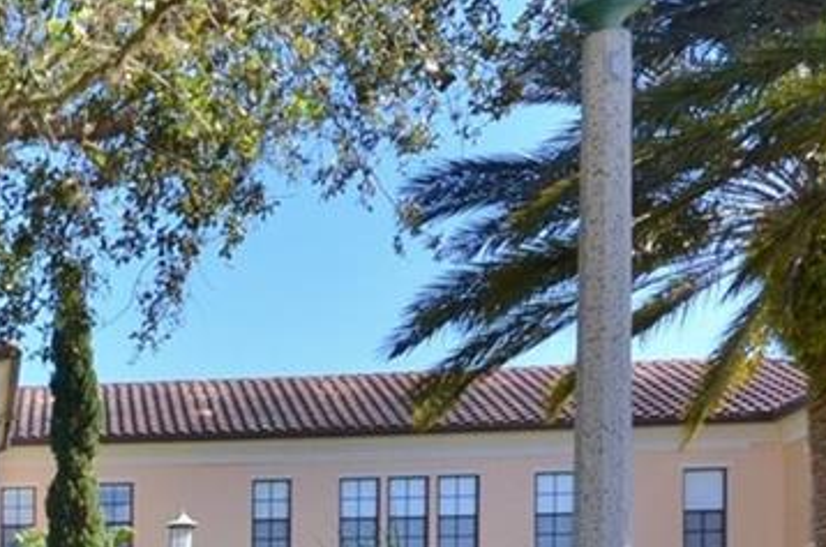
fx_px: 1534
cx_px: -547
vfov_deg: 18.6
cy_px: 736
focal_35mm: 67
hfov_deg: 22.2
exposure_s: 1/800
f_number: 7.1
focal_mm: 10
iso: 400
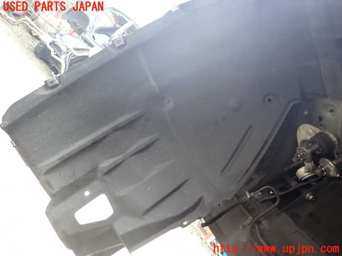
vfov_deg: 54.9
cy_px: 128
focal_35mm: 25
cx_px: 171
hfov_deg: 69.4
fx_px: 247
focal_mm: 4.5
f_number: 2
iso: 160
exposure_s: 1/125
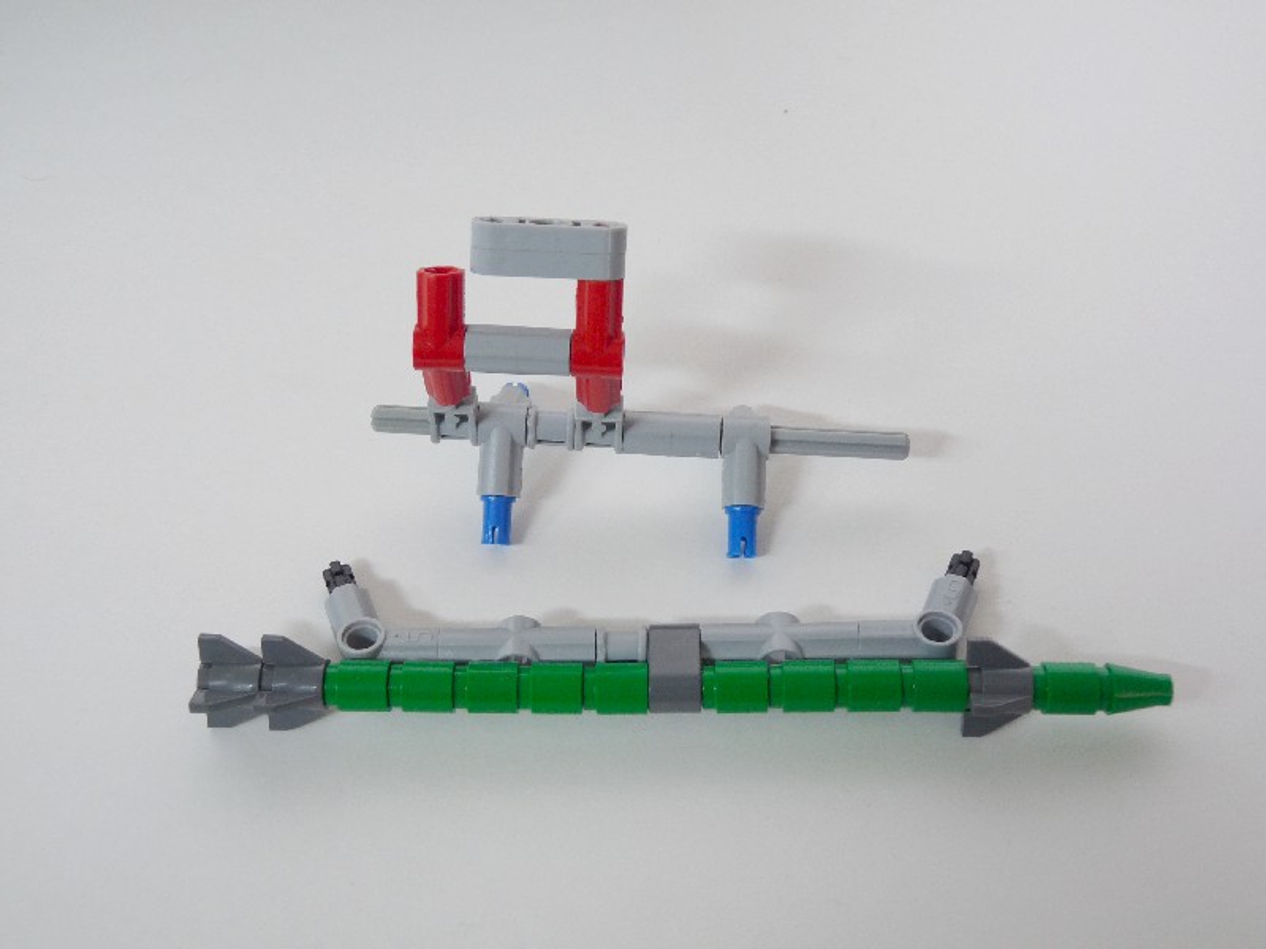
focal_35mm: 42
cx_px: 633
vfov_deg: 34.3
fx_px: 1536
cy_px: 474
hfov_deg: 44.8
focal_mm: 7.4
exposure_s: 1/13
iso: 100
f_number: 3
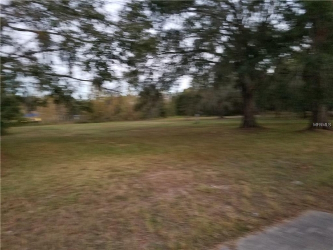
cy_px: 125
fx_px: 250
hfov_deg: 67.3
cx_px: 166
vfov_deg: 53.1
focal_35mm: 26
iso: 250
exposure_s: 1/10
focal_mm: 4.2
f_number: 1.7
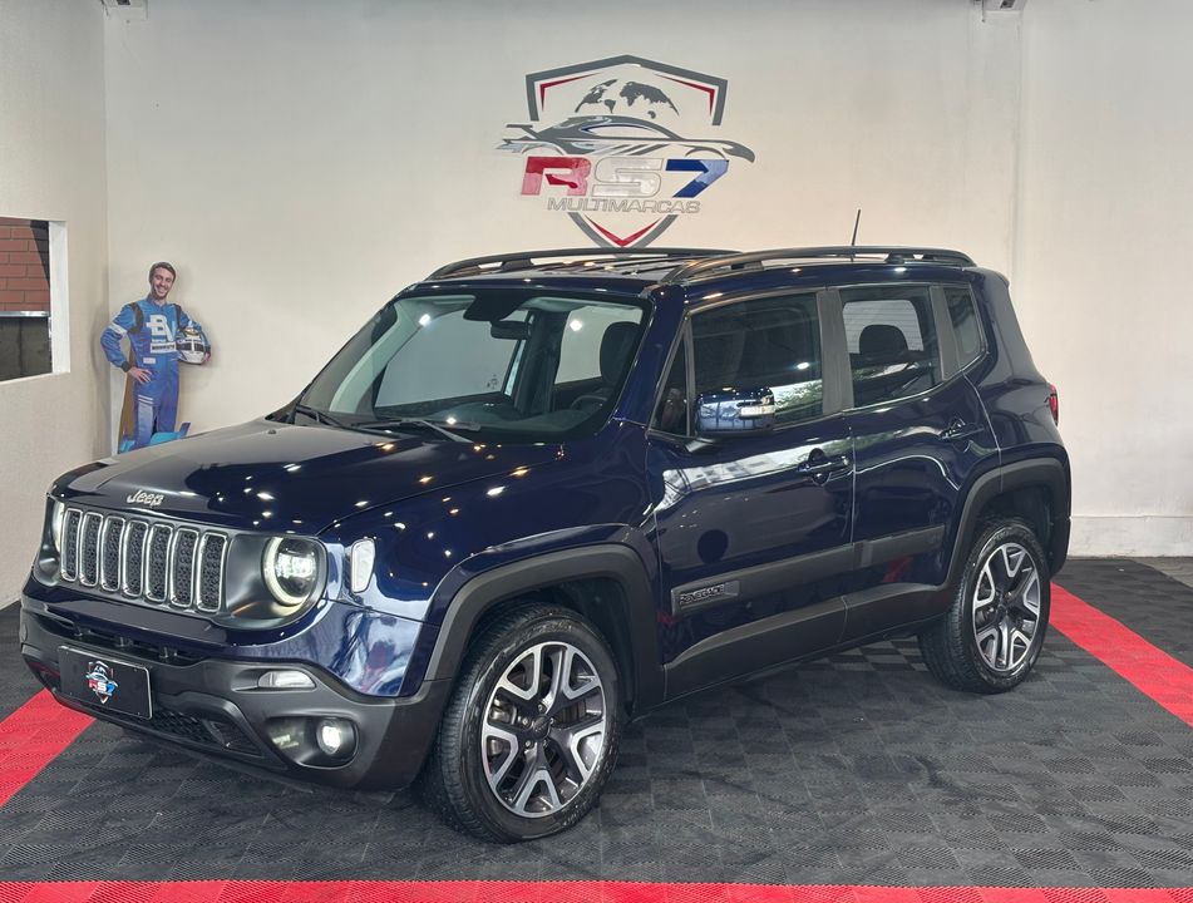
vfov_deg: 28.2
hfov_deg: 36.7
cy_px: 452
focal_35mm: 52
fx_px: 1798
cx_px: 596
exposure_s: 1/120
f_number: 1.6
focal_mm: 5.96
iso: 64
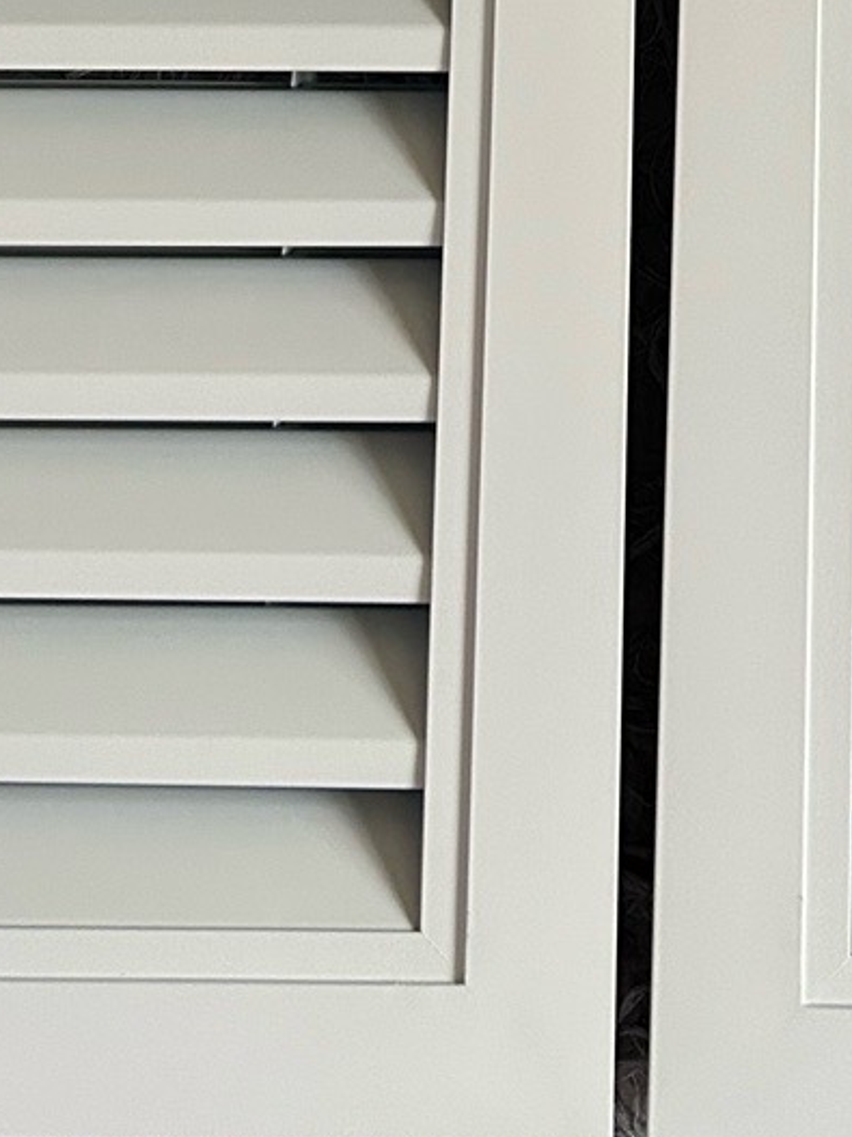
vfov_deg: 22.6
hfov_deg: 18.4
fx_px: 2594
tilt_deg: -79.5
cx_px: 748
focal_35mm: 79
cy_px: -248
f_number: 1.5
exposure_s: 1/57
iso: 320
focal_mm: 5.7
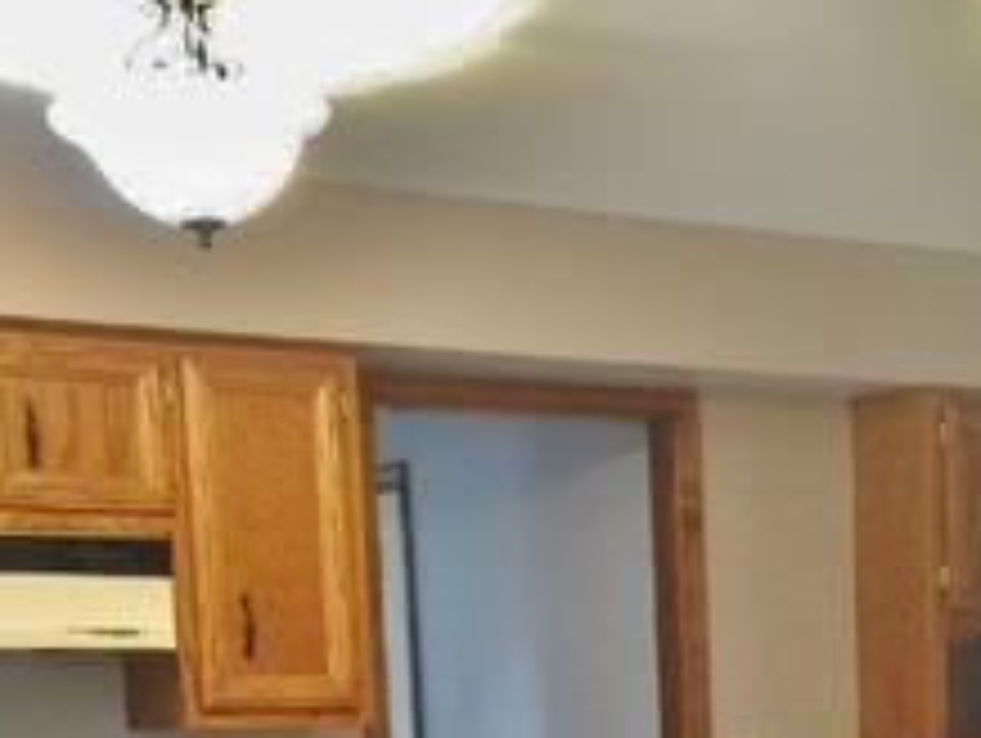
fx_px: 2412
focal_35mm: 85
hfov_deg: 22.6
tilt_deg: -6.4
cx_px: 824
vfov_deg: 16.1
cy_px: 1071
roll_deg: +1.3
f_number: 2.2
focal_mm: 4.15
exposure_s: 1/15
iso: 80
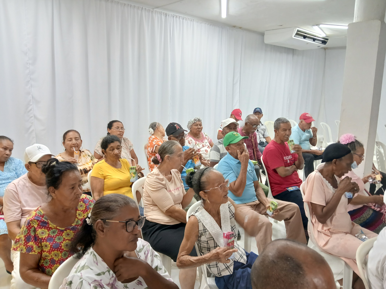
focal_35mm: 26
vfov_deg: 53.1
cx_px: 193
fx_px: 290
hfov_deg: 67.3
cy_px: 144
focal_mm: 3.98
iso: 250
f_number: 1.8
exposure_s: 1/30
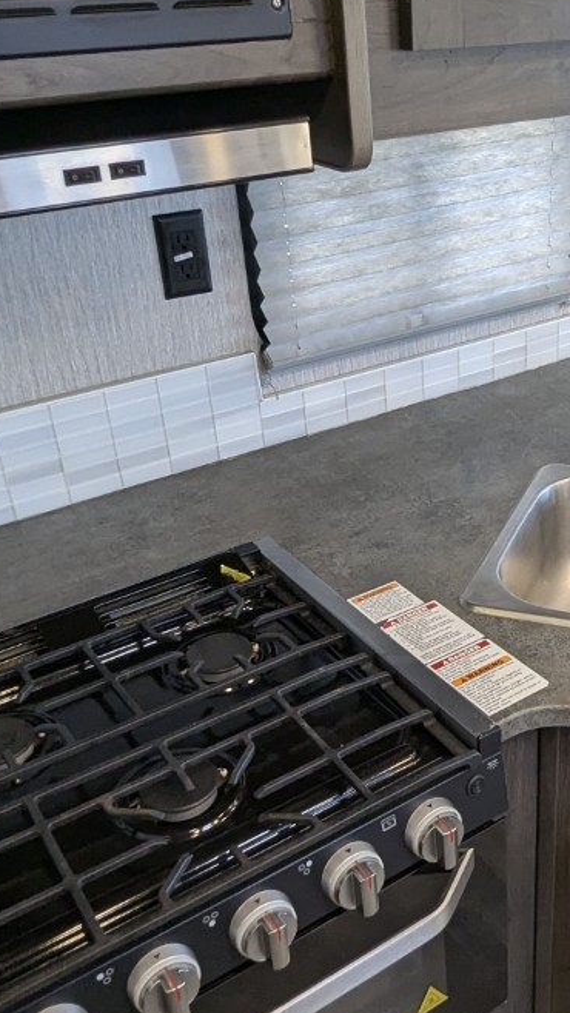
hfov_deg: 31.1
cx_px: 461
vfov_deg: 54.0
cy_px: 539
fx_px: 994
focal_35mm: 37
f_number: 2.2
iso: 279
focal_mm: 2.35
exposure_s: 1/98.3
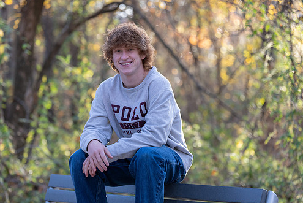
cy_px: 117
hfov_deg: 14.2
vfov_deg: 9.5
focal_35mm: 144
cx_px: 129
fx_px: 1213
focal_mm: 123
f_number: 2.8
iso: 400
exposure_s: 1/320
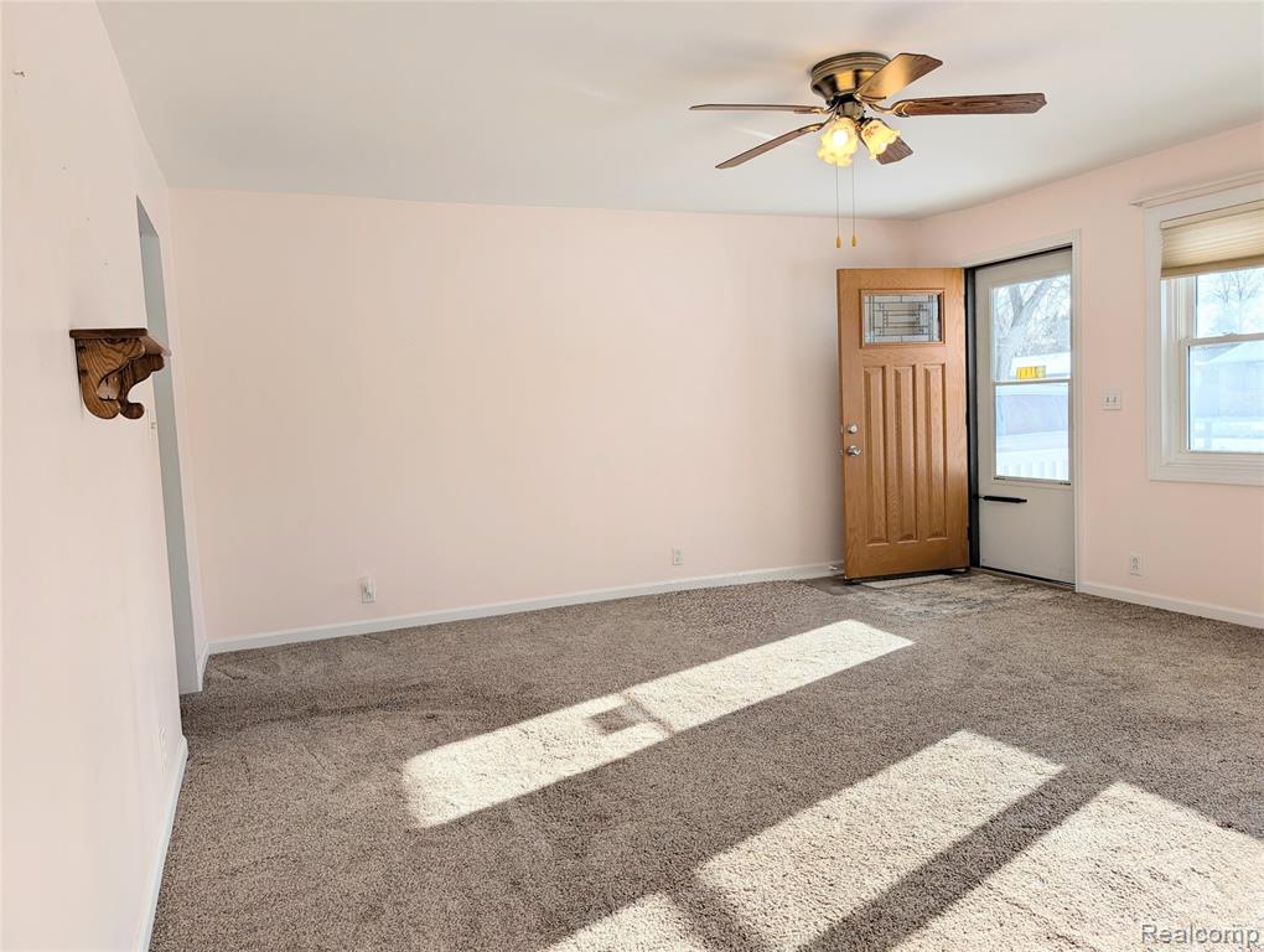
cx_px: 632
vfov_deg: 56.9
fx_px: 878
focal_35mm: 24
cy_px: 476
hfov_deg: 71.5
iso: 20
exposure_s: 1/327
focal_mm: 6.9
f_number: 1.68
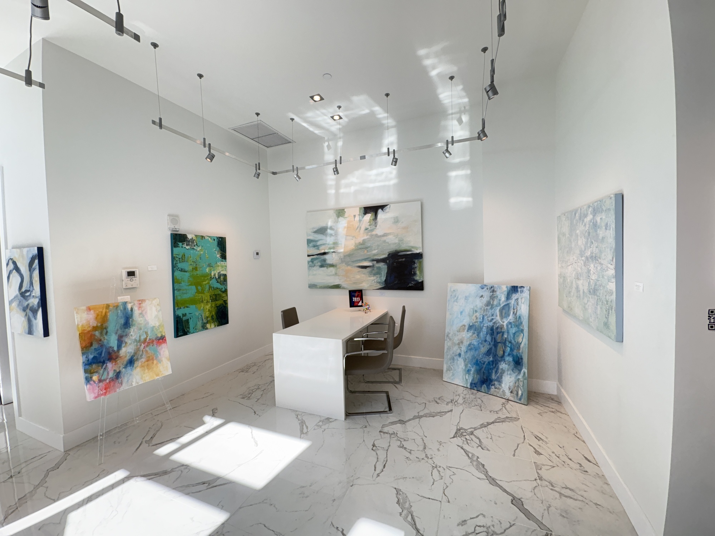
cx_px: 358
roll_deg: +2.6
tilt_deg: -1.5
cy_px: 268
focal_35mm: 14
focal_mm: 2.22
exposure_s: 1/152
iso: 40
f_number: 2.2
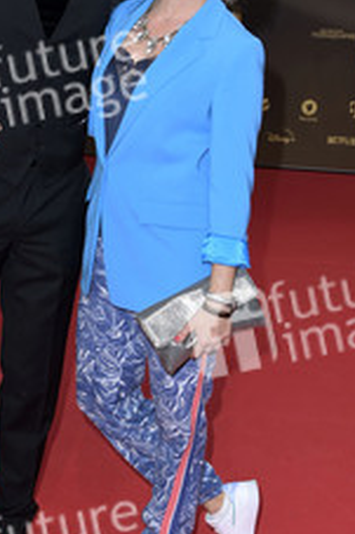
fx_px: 1096
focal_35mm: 74
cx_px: 94
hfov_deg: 18.3
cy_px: 205
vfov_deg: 27.3
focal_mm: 42
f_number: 6.3
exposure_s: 1/250
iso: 800
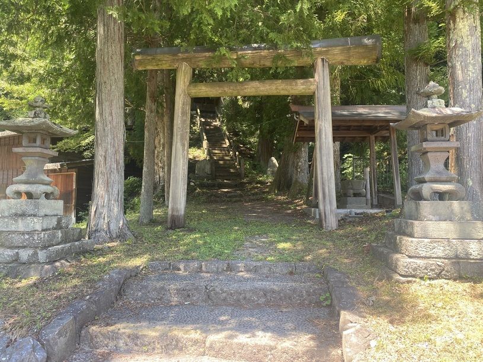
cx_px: 242
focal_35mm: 26
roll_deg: -0.4
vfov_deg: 53.1
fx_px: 363
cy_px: 181
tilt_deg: +2.9
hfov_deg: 67.3
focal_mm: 4.25
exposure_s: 1/122
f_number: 1.8
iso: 40
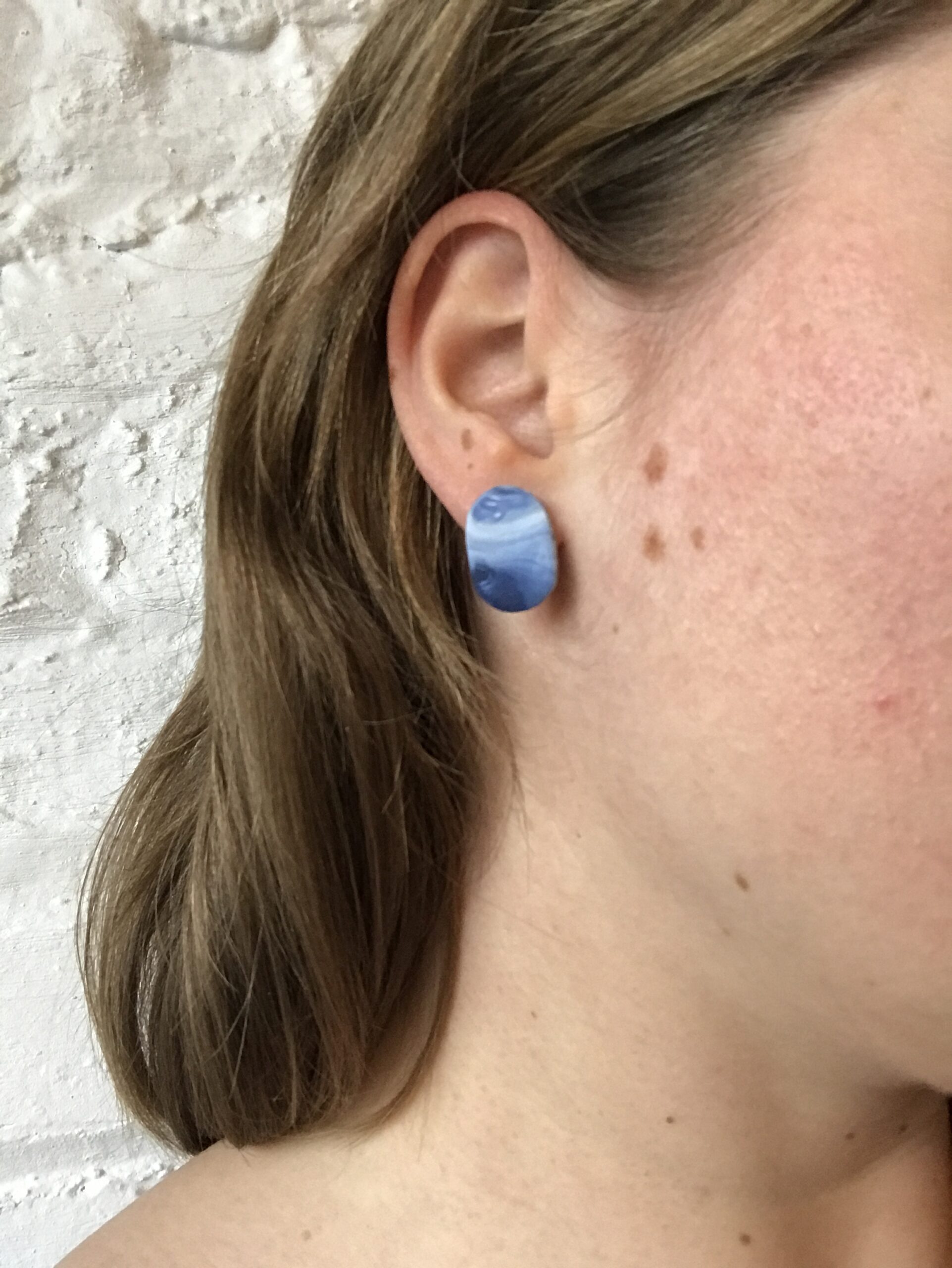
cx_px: 476
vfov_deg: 56.8
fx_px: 1172
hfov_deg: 44.2
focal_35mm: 32
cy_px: 634
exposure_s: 1/33
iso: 160
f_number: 2.2
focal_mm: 2.87
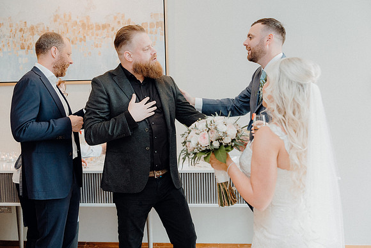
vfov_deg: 29.3
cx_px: 186
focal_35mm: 46
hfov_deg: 42.7
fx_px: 474
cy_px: 124
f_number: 3.5
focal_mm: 46
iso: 2500
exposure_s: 1/200
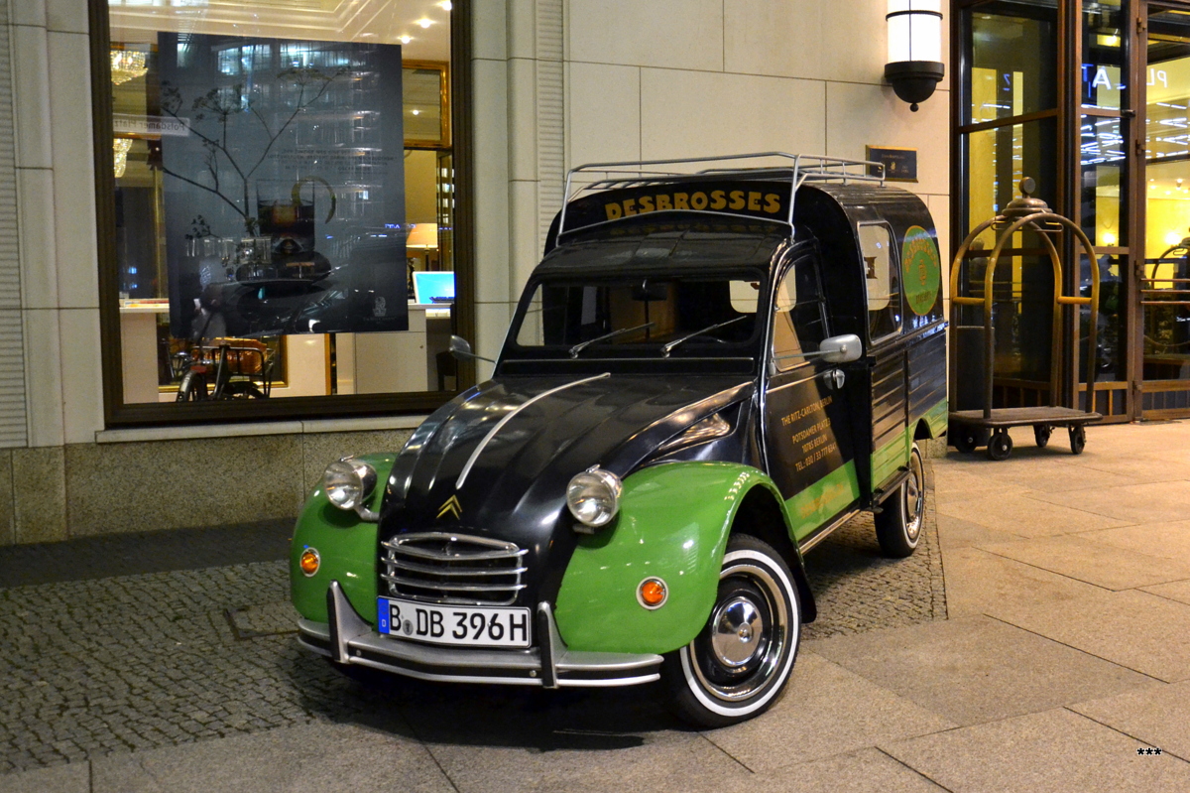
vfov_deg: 41.7
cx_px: 595
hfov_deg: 59.5
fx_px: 1041
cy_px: 396
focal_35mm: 32
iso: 1600
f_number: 3.8
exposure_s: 1/15
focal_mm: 21
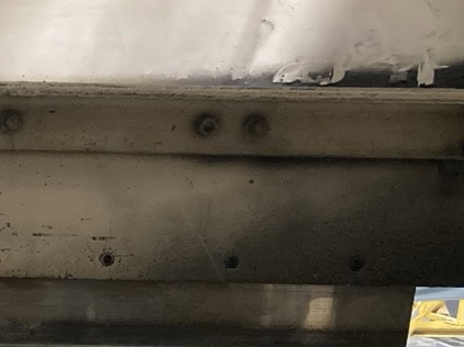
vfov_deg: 16.4
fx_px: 1139
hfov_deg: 20.3
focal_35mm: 85
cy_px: 457
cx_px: -198
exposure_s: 1/20
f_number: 1.8
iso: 640
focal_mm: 4
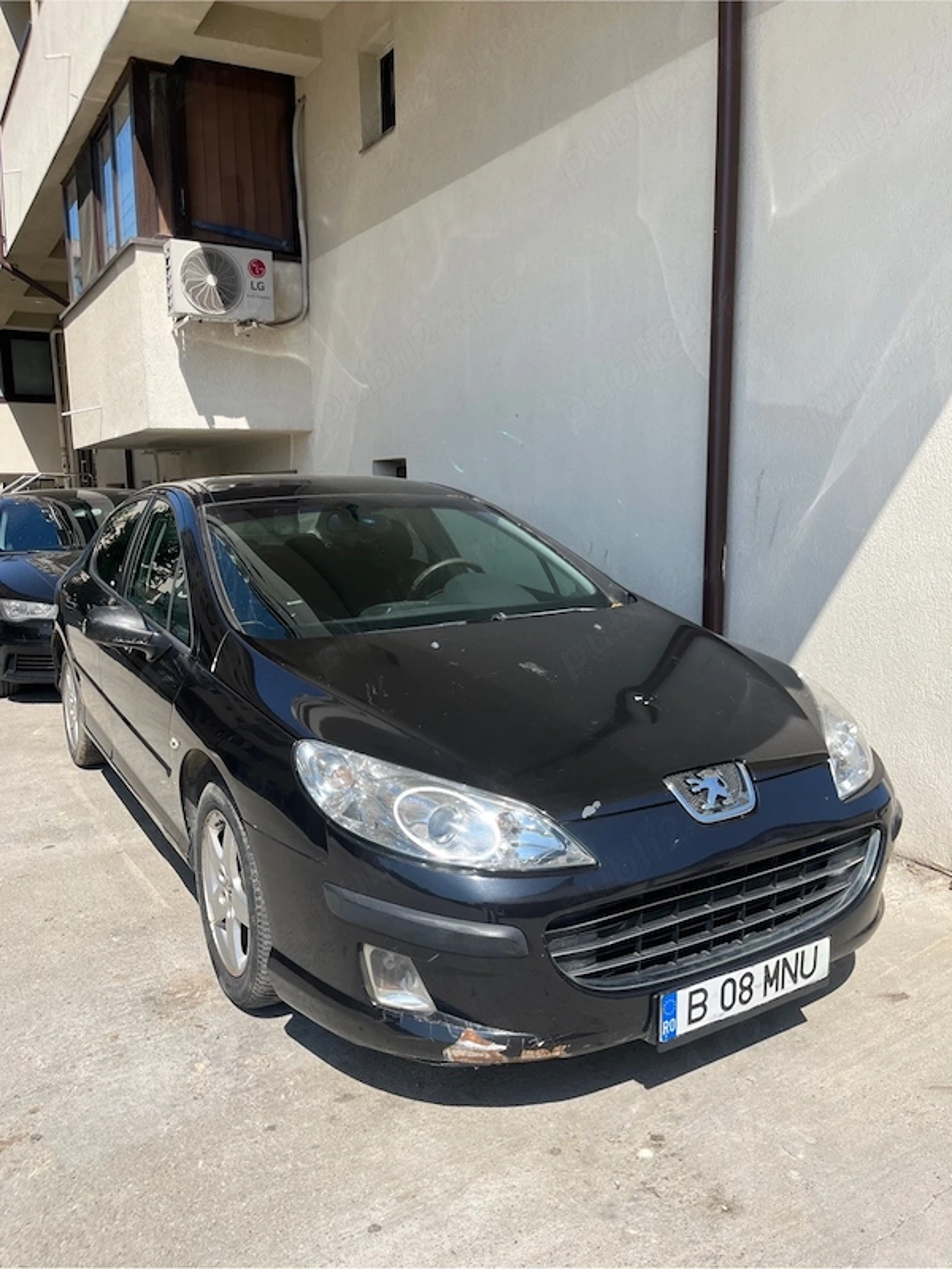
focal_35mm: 26
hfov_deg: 53.1
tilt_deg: -8.3
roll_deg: +1.4
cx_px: 476
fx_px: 953
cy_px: 634
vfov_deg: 67.3
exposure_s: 1/2755
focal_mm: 5.1
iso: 50
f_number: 1.6
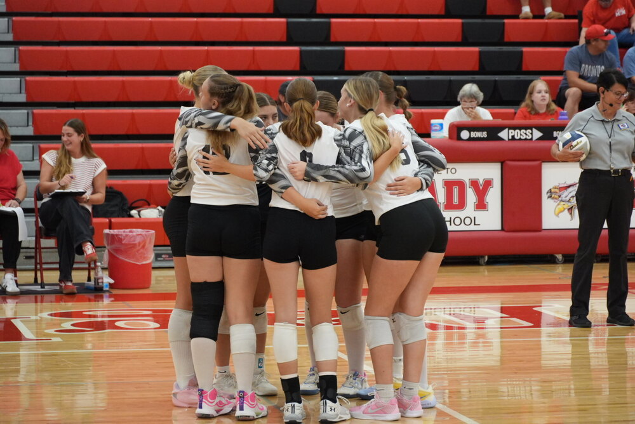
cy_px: 212
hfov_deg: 15.7
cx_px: 318
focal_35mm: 130
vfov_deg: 10.5
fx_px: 2303
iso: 3200
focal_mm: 87
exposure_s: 1/160
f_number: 5.6
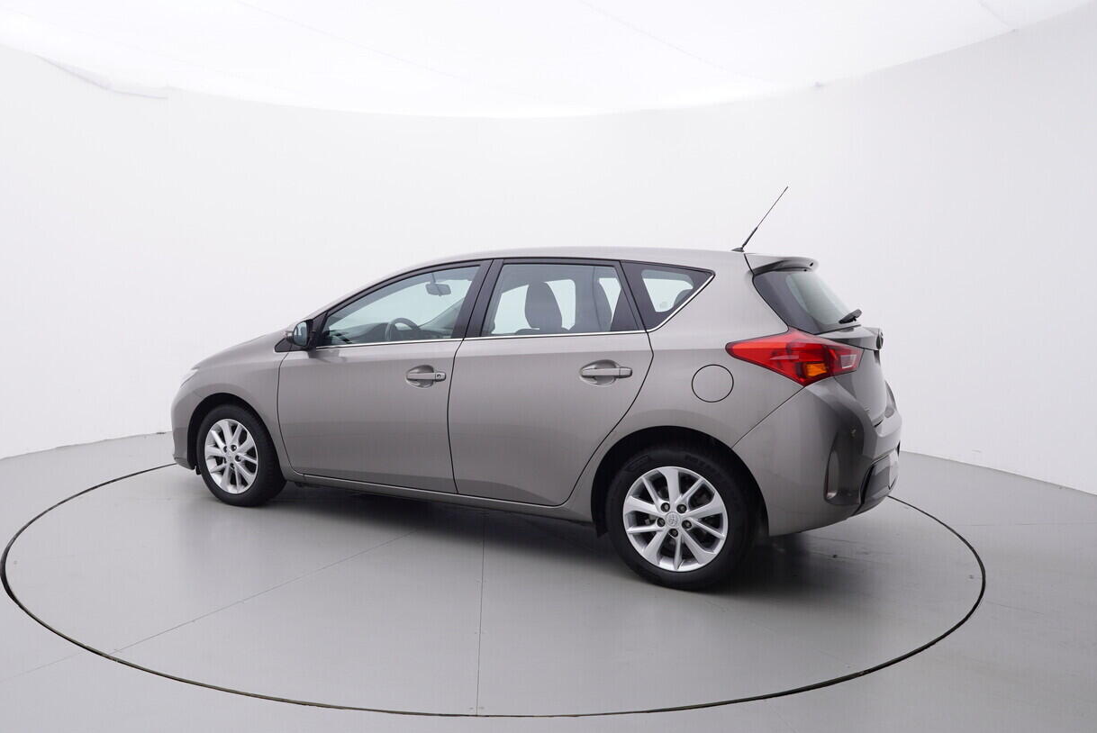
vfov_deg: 48.5
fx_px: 811
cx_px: 460
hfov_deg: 67.7
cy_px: 426
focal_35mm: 27
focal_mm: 15
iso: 200
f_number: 5
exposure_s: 1/80
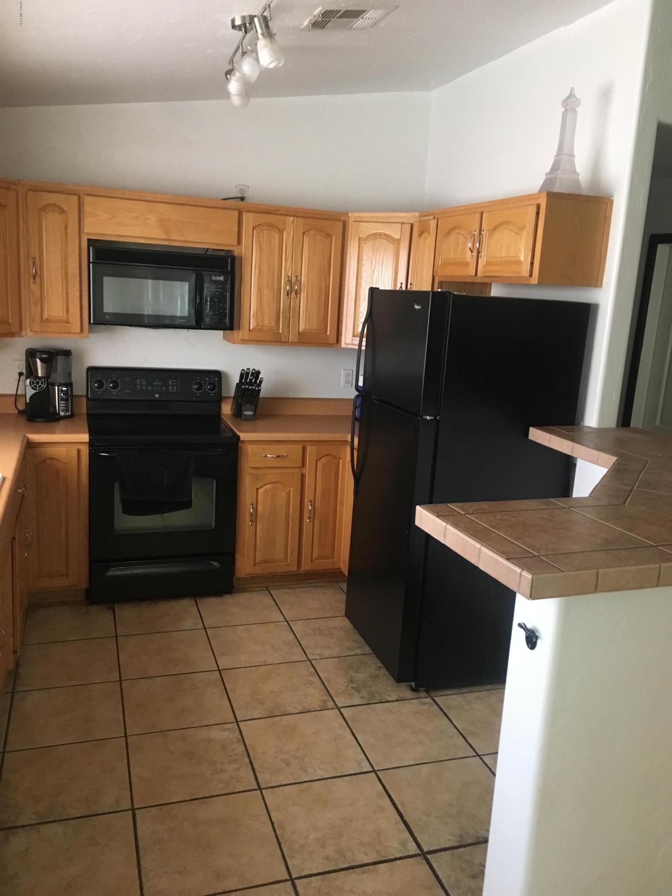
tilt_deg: -10.3
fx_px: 751
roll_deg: -2.1
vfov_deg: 61.7
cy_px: 448
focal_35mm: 29
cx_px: 336
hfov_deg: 48.2
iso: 200
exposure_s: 1/30
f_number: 2.2
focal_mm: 4.15
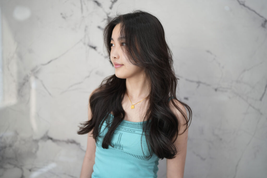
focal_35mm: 35
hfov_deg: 54.4
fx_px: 260
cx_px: 134
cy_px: 89
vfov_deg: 37.9
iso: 160
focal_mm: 35
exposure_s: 1/250
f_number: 1.4
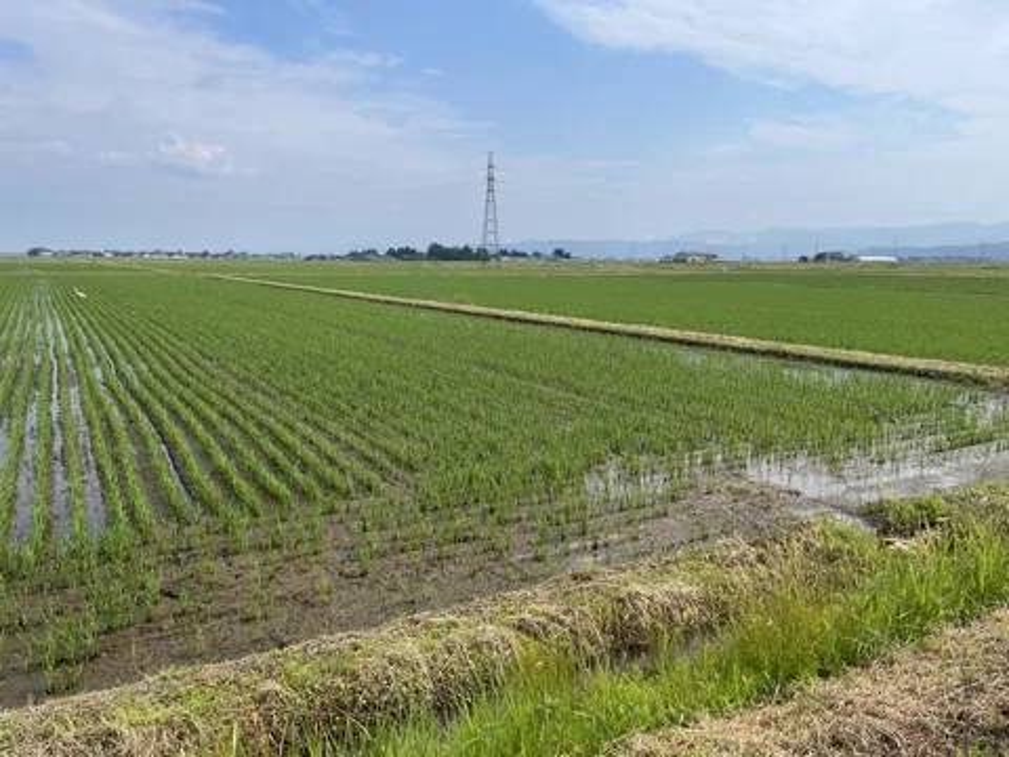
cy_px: 378
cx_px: 504
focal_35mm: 26
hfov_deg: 67.3
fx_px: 758
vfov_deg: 53.1
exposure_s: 1/4831
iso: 32
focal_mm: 4.2
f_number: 1.6
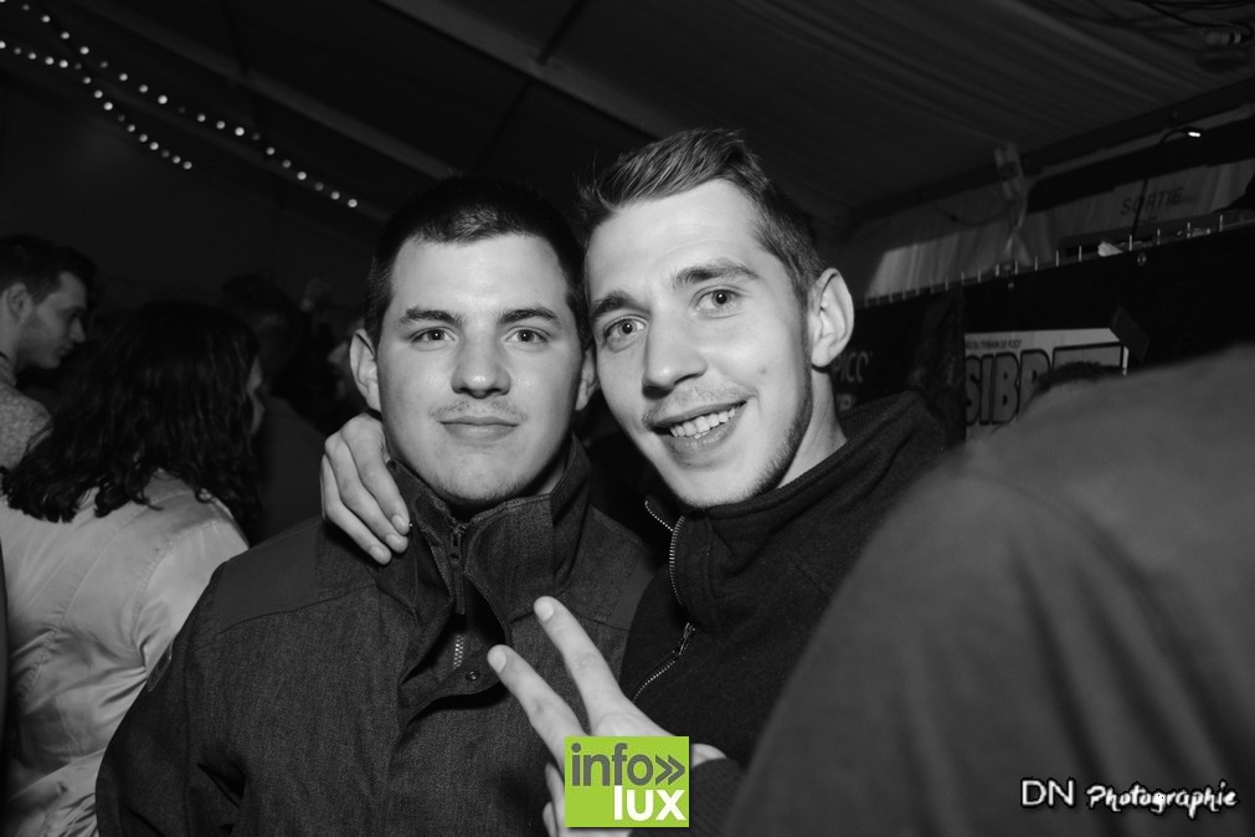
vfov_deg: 40.0
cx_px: 628
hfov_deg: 57.2
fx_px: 1150
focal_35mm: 33
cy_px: 418
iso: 1600
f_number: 3.8
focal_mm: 22
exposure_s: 1/50
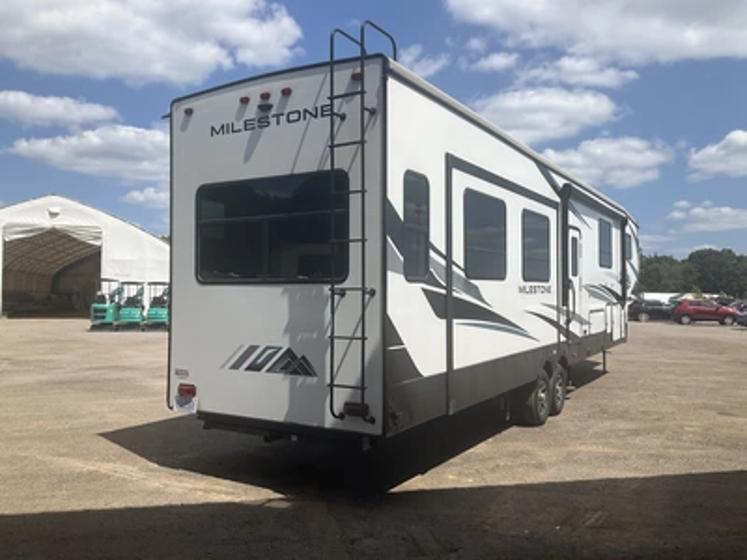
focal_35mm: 29
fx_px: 626
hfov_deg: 61.7
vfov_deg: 48.2
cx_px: 374
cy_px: 280
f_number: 1.8
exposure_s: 1/2667
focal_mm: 3
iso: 25
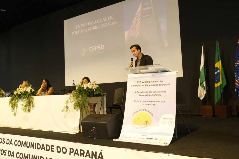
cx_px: 120
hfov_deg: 54.4
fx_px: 232
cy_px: 80
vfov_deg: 37.9
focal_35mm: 35
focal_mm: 35
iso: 3200
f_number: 2.8
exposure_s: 1/100
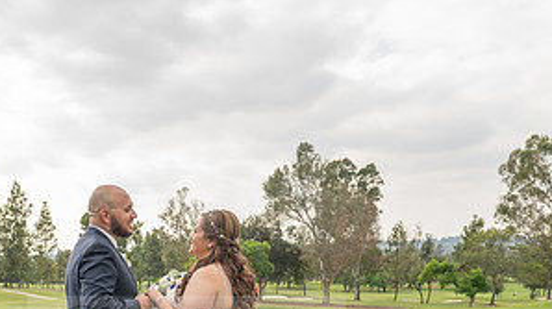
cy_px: 340
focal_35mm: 49
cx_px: 189
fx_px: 717
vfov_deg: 22.9
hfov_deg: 41.6
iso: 200
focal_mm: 24
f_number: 5.6
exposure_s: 1/400
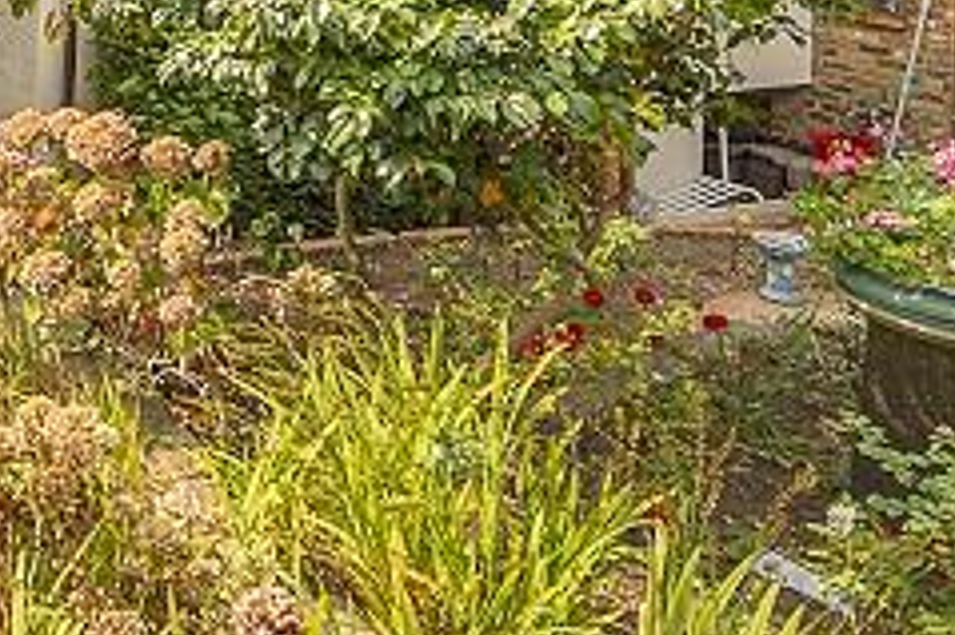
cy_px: 50
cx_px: -48
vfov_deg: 30.9
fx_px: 1087
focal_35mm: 41
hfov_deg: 40.2
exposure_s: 1/800
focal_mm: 14
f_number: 6.3
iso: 400
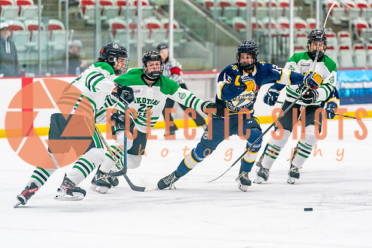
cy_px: 145
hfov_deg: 10.1
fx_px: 2105
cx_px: 227
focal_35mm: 204
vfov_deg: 6.7
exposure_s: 1/1600
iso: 4000
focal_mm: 154
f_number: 2.8
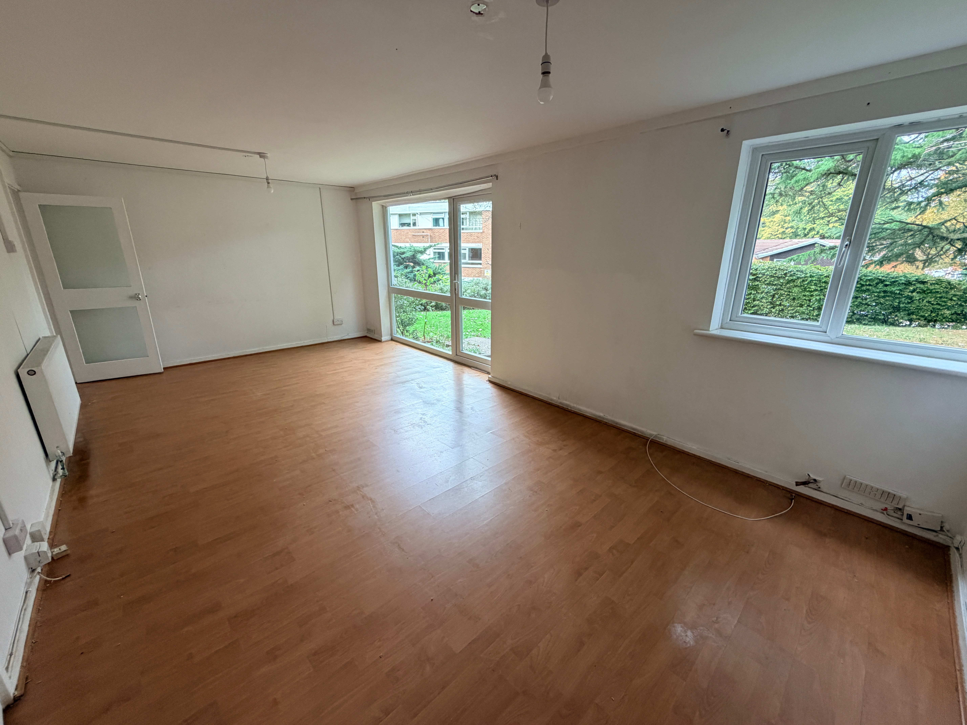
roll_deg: -0.2
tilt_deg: -17.4
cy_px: 362
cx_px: 484
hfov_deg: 102.1
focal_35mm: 14
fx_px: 391
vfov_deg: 85.7
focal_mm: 2.22
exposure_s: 1/121
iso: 250
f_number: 2.2
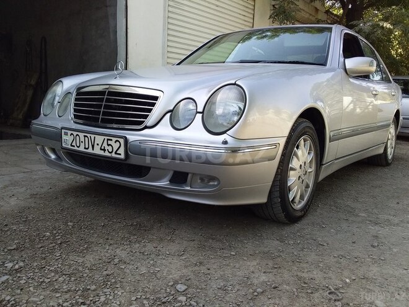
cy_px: 154
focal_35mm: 31
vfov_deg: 45.4
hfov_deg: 58.4
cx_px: 204
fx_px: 366
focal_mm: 3.3
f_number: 2.2
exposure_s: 1/361
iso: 40
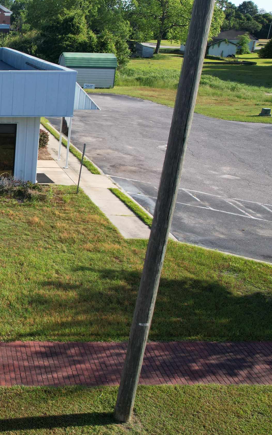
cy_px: 191
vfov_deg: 48.1
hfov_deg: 26.7
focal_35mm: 41
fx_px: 486
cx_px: -75
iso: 100
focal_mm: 8.38
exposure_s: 1/1000
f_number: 2.8
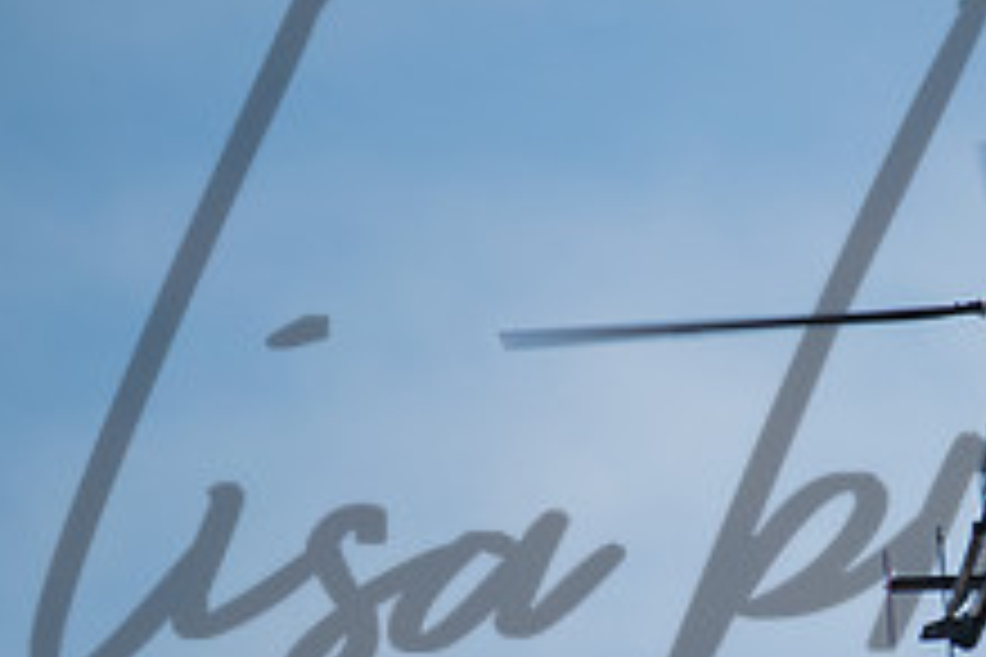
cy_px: 502
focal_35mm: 1190
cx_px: 1036
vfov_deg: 1.2
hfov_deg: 1.7
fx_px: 32590
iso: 100
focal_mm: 300
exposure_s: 1/320
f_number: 6.3
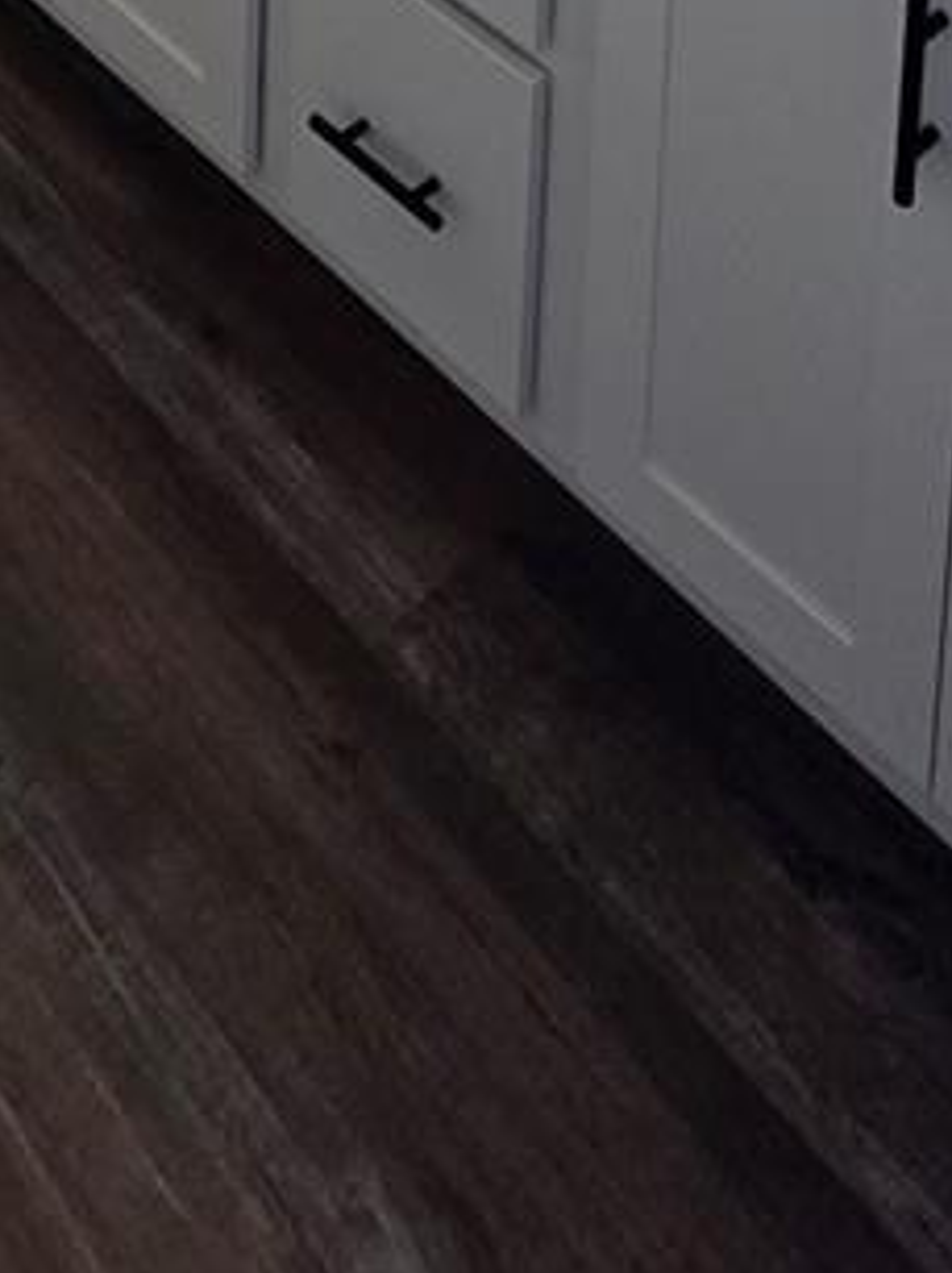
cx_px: 200
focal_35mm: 51
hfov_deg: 28.0
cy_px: -1082
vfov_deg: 21.5
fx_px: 1873
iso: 64
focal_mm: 2.2
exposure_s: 1/120
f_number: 2.2
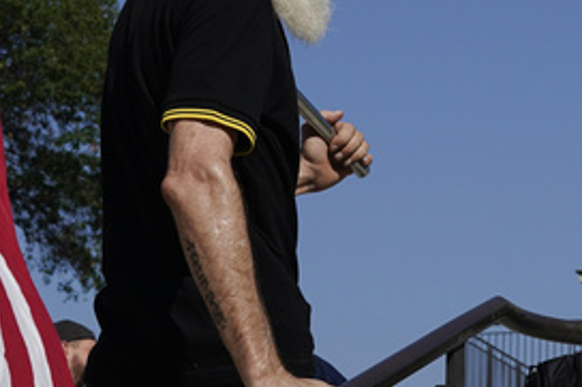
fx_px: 2133
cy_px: -144
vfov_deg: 10.1
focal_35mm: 132
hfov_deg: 15.4
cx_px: 507
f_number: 7.1
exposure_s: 1/800
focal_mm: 35
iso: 125
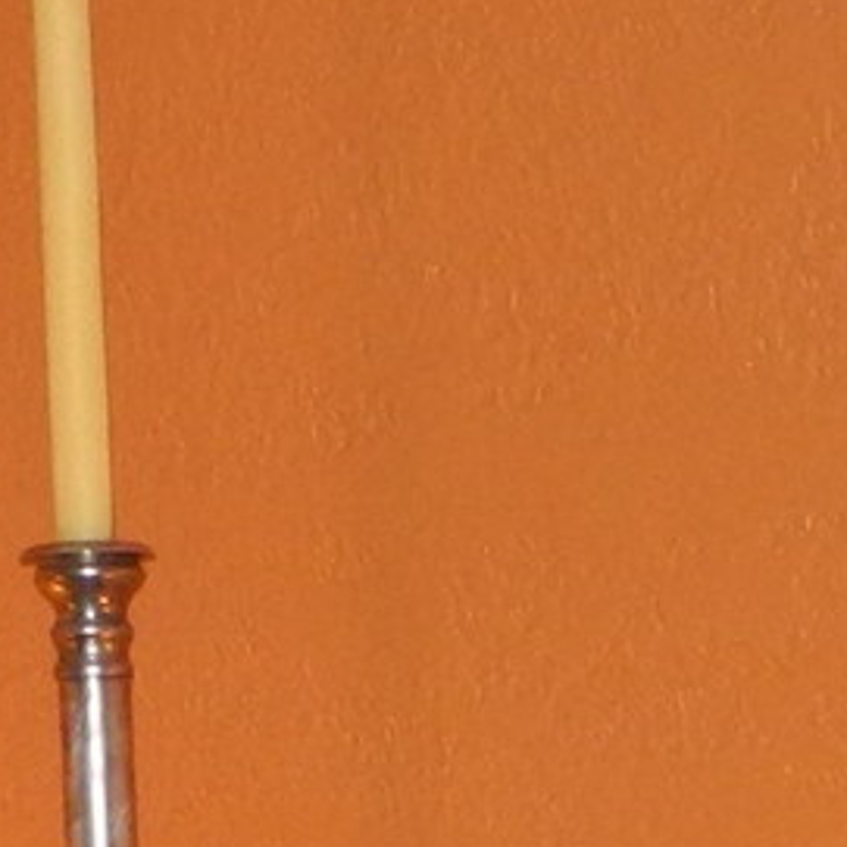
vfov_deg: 4.6
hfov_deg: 4.8
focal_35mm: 367
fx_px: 10160
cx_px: -184
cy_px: 2443
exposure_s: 1/30
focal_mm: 9.7
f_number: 3.2
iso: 360
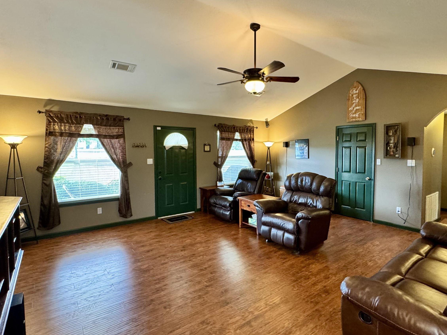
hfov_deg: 84.6
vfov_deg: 68.7
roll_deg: +0.2
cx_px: 237
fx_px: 245
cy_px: 161
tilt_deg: -2.6
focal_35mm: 19
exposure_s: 1/60
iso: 400
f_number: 2.2
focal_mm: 2.22
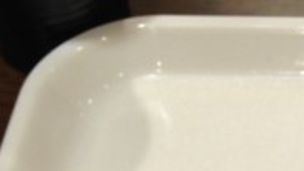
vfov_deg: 7.3
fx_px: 1266
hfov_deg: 12.5
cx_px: 545
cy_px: 392
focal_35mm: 157
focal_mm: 4.13
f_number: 2.4
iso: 50
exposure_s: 1/60
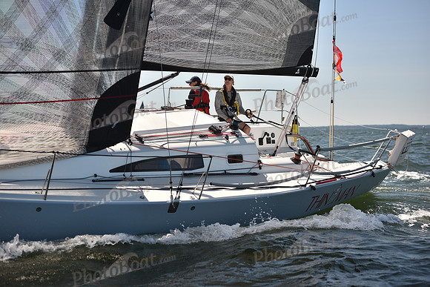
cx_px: 215
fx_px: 836
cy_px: 144
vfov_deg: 19.5
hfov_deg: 28.8
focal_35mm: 70
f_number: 3.2
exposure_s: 1/1250
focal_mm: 70
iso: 250
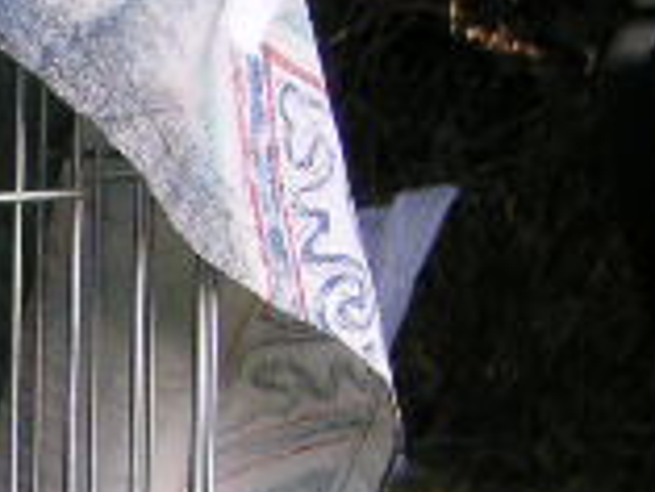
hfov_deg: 7.8
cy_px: 988
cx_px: -617
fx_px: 4639
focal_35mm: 245
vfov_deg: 5.9
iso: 64
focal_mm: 9.3
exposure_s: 1/60
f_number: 3
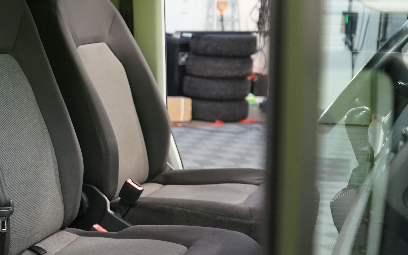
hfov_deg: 27.6
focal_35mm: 71
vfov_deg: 18.3
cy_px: 147
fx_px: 789
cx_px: 16
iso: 1250
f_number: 3.5
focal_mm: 29
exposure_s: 1/50
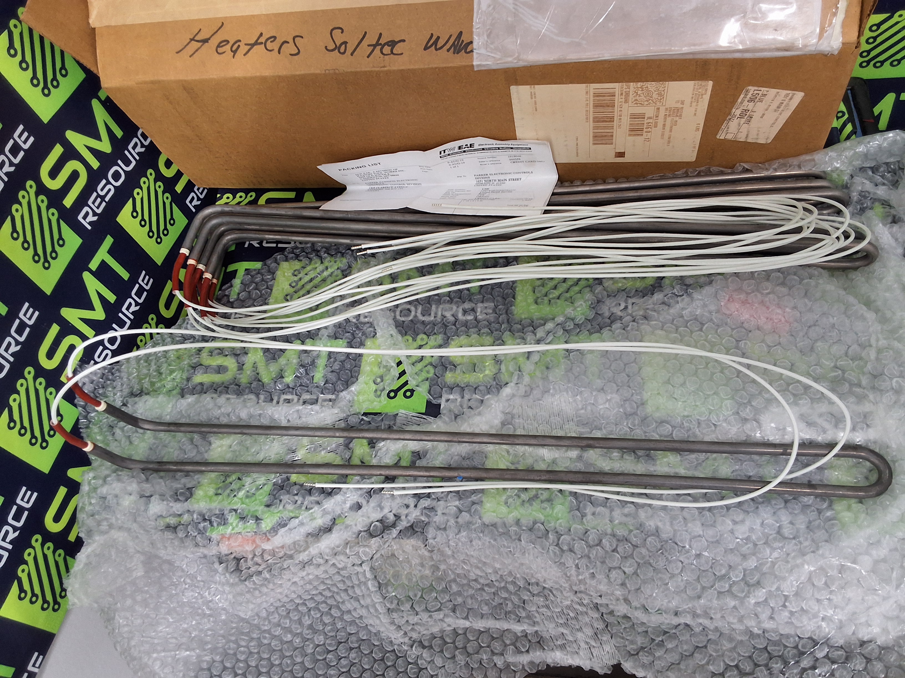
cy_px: 339
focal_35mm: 28
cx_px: 452
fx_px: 732
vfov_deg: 49.7
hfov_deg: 63.4
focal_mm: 2.91
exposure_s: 1/30
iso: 200
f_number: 1.9
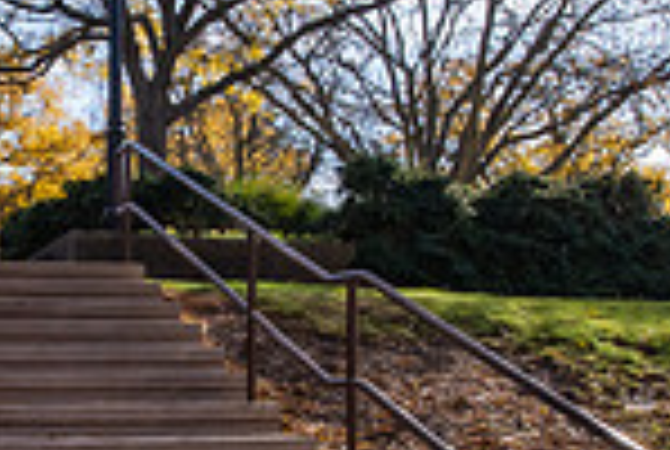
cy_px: 313
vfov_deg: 20.6
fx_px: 1231
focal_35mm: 66
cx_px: 76
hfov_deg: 29.3
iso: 320
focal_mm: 17
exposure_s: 1/160
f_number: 14
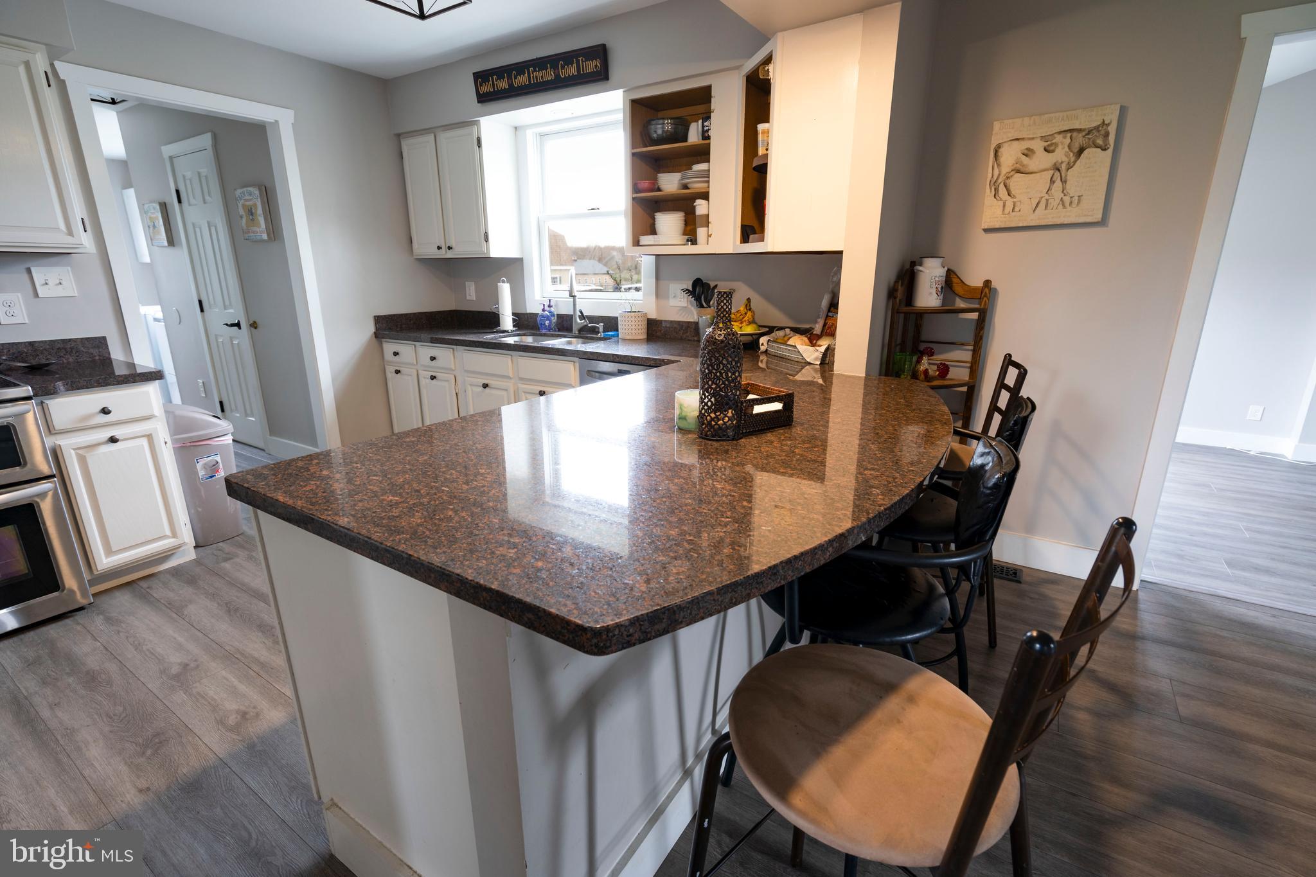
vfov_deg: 73.7
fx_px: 585
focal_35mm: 16
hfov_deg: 96.7
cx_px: 658
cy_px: 438
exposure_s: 1/50
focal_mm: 16
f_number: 13
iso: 320
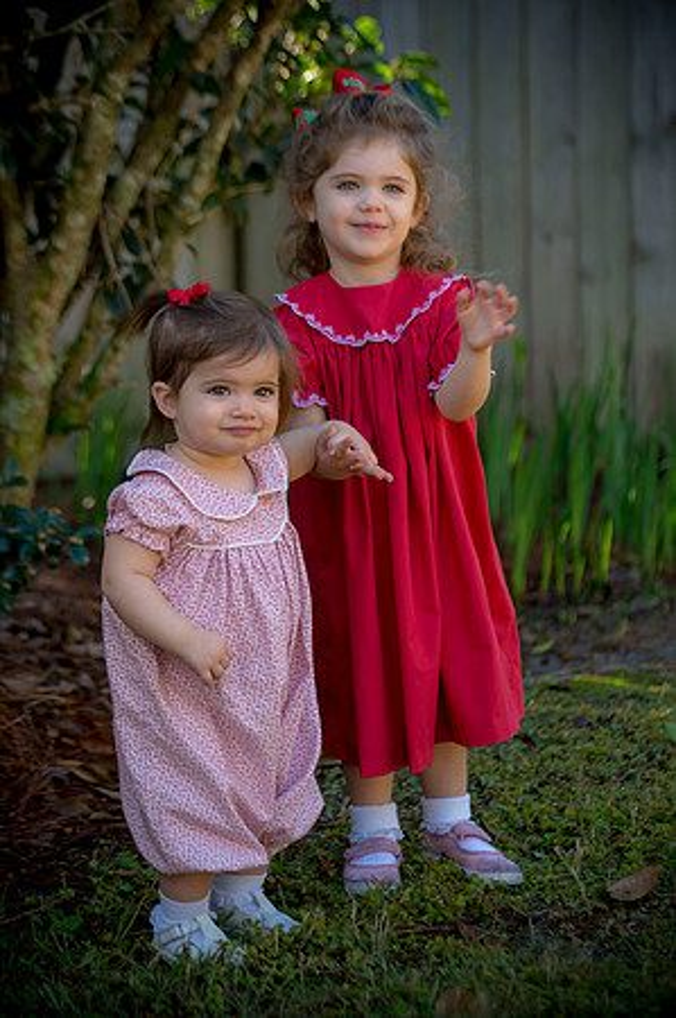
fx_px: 2682
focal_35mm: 95
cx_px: 338
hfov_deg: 14.4
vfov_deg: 21.5
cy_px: 509
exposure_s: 1/250
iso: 320
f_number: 4
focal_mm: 95
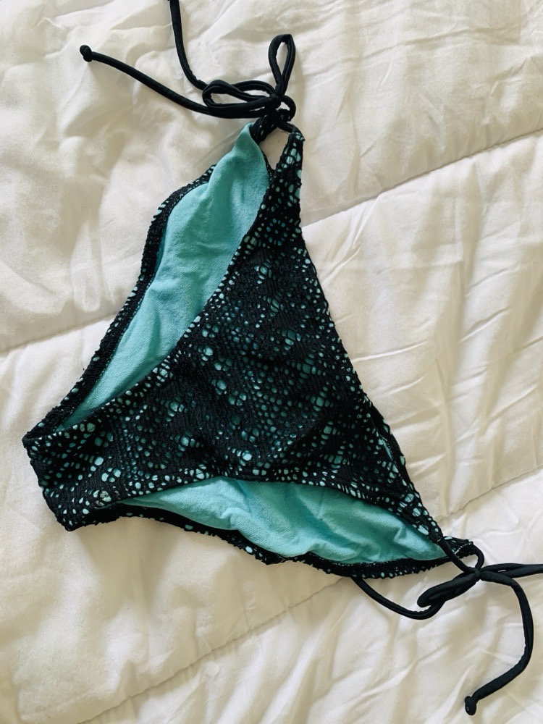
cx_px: 272
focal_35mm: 26
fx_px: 544
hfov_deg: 53.1
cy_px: 362
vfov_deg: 67.3
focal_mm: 4.25
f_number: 1.8
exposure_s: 1/62
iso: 100
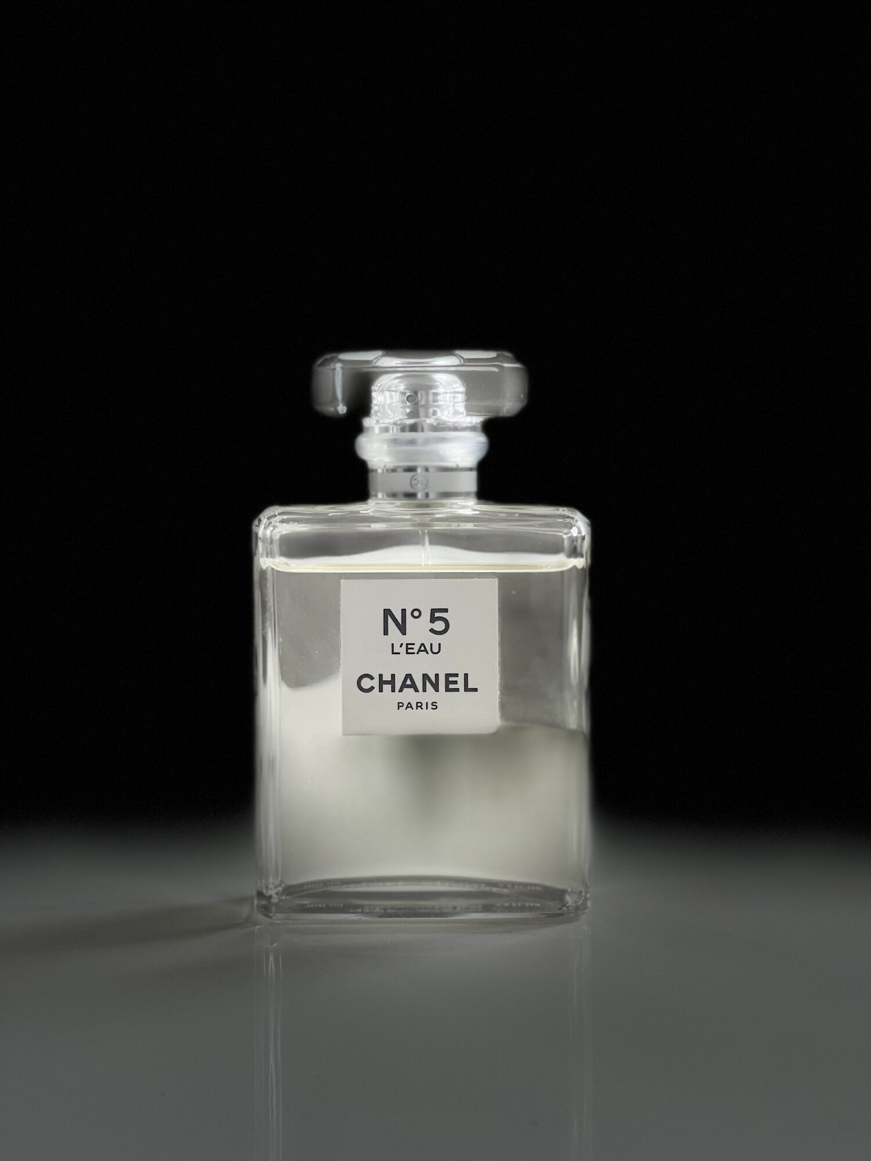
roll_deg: +0.3
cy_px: 580
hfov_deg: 22.9
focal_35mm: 64
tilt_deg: -4.2
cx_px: 436
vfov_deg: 30.3
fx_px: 2147
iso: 160
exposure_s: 1/121
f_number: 2.2
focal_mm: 7.5
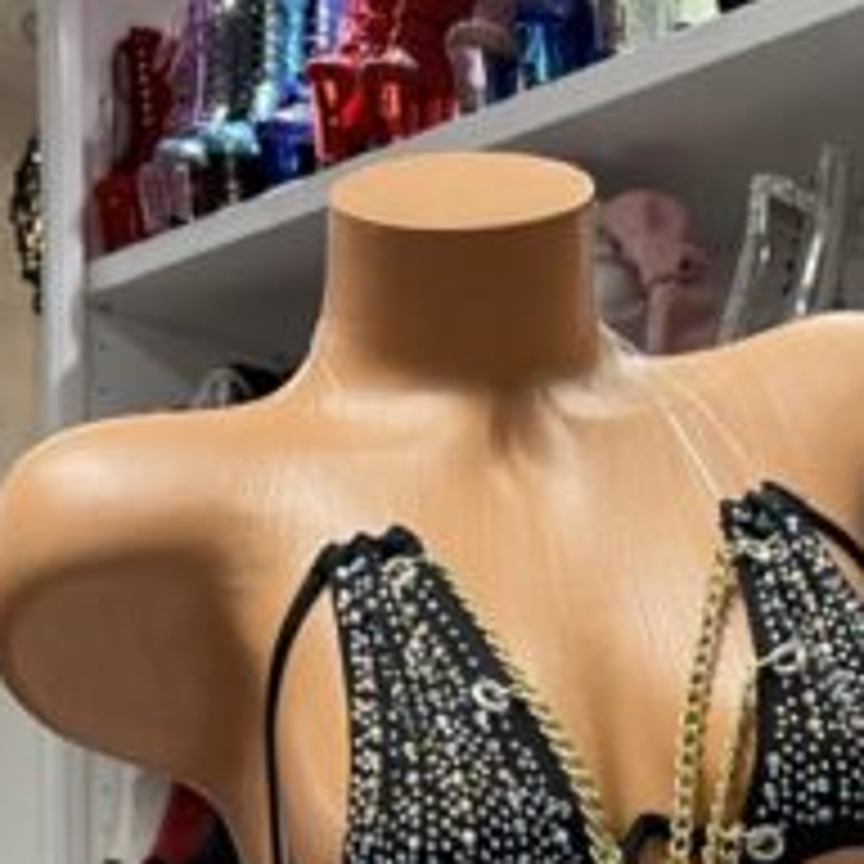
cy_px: 1125
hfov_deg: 23.8
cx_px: 608
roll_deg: -0.6
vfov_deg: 21.6
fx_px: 2033
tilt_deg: -5.9
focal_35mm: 72
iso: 100
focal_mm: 5.7
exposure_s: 1/60
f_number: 1.5
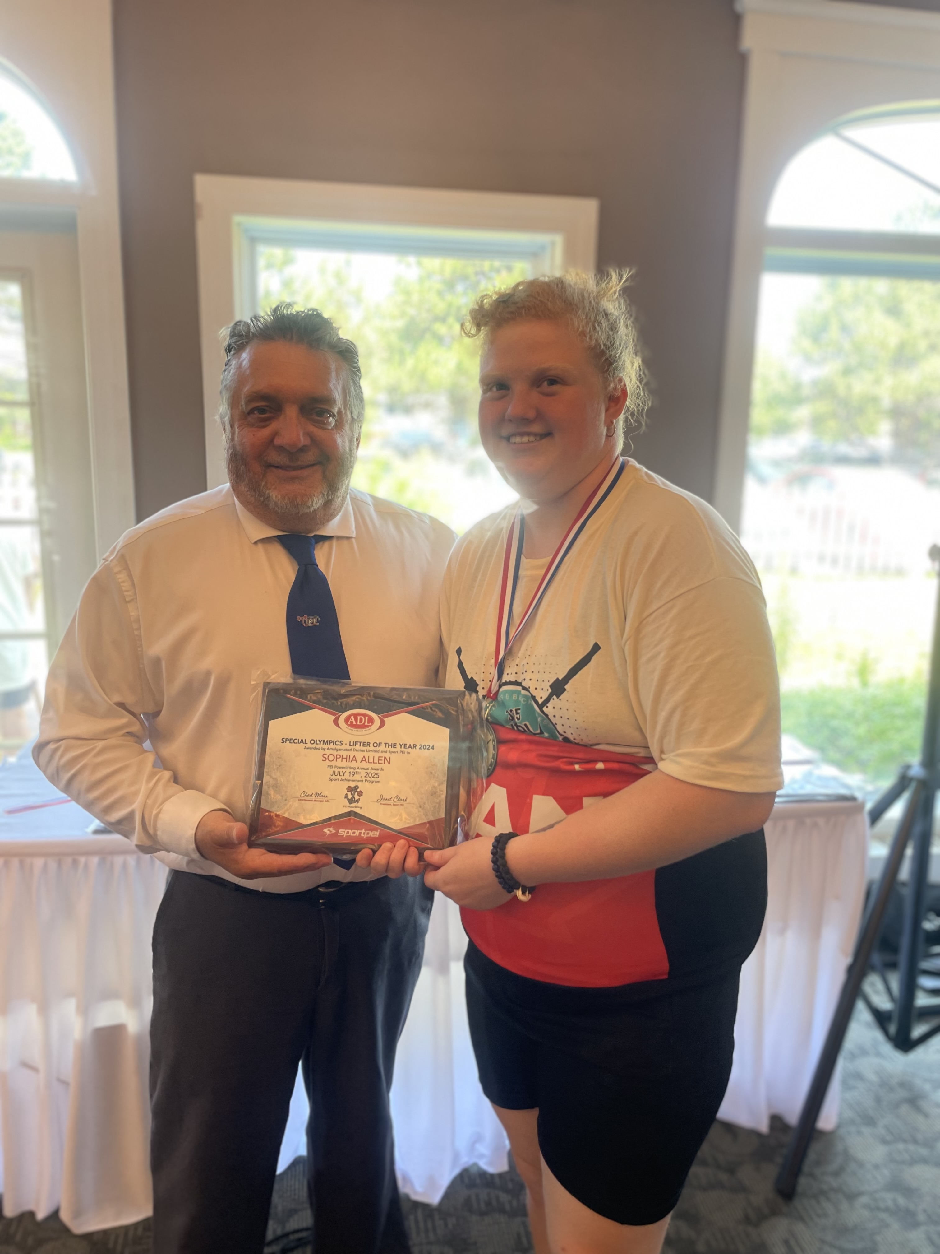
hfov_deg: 53.1
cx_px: 470
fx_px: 941
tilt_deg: -10.4
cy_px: 627
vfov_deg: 67.3
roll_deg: +0.4
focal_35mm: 26
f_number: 1.6
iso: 100
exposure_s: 1/120
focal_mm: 4.2
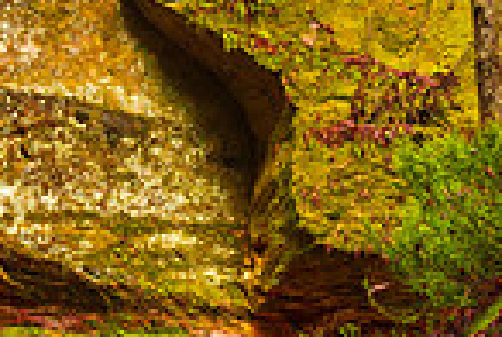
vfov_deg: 10.8
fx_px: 1719
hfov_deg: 16.6
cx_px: 189
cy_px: 521
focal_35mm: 123
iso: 100
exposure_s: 2
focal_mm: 31
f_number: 13
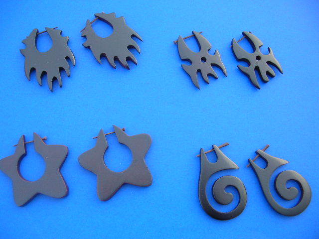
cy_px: 120
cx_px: 160
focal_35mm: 35
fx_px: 323
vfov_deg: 40.7
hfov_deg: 52.6
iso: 50
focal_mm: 5.8
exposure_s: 1/66.6
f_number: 2.8
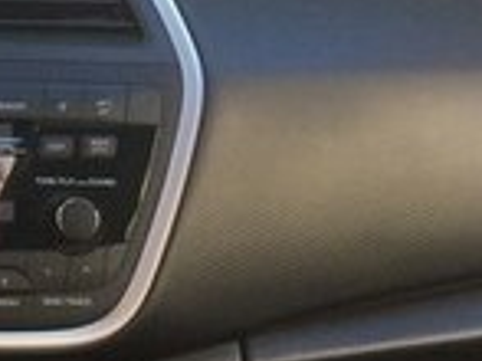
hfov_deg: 13.9
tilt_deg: -20.4
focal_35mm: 130
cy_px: 172
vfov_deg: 11.4
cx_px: -321
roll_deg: +1.7
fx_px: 1809
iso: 64
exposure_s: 1/33
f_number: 2.2
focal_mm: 4.15
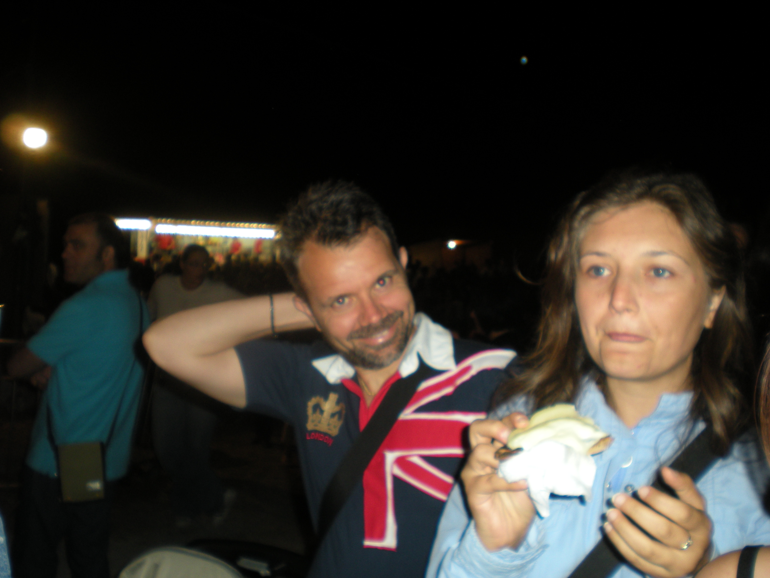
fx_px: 845
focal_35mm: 38
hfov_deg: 49.0
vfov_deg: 37.7
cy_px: 289
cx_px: 385
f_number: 3.1
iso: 97
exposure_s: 1/60
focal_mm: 6.3
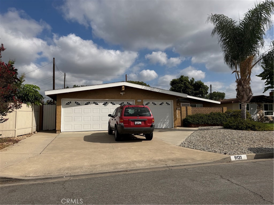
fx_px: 190
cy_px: 102
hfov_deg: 71.6
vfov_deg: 56.8
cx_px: 137
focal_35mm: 24
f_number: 1.78
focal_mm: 6.76
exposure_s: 1/9091
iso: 80
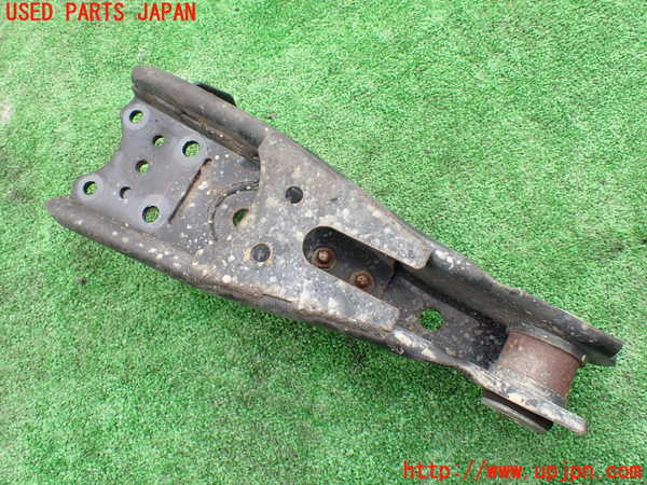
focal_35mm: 30
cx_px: 324
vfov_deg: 46.8
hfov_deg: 60.0
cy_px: 242
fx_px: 561
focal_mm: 5.4
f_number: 3.2
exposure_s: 1/160
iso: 100
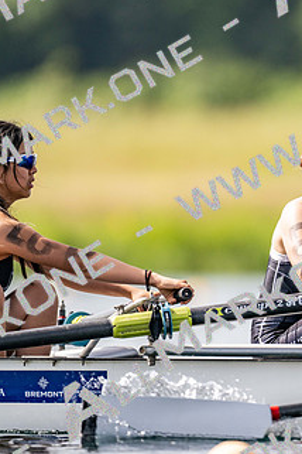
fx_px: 13627
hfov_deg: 1.3
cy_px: 224
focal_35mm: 1083
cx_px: 350
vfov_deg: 1.9
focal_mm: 600
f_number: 4
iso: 220
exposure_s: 1/2500
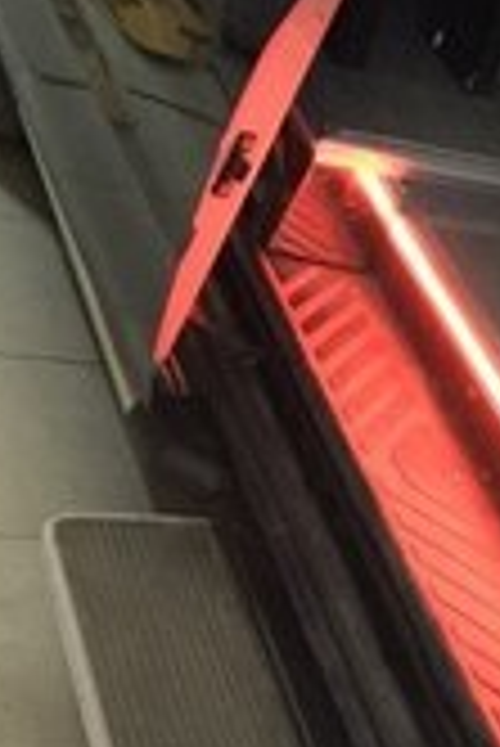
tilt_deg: -9.8
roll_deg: -24.2
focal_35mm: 90
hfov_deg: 14.5
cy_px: -126
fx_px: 1871
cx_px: 662
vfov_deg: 21.2
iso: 125
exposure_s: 1/4
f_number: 2.2
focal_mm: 4.15
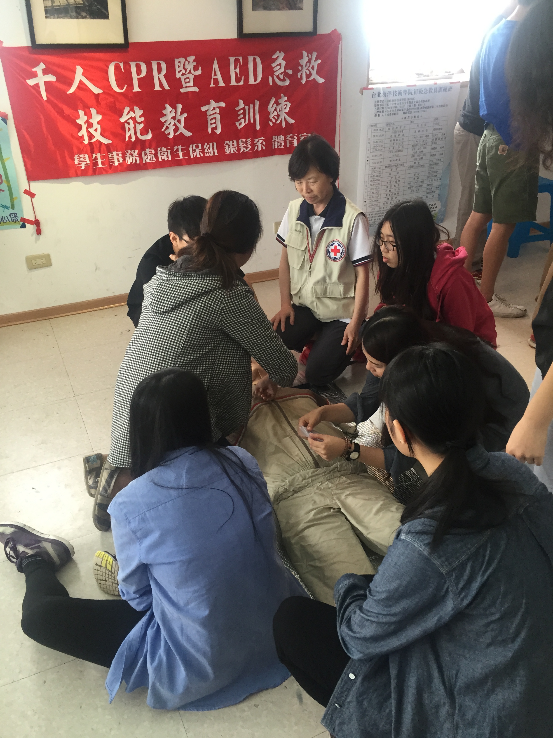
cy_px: 369
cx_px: 276
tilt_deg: -27.6
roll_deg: +2.2
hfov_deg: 48.2
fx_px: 618
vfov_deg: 61.7
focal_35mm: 29
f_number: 2.2
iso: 50
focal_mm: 4.15
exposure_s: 1/30
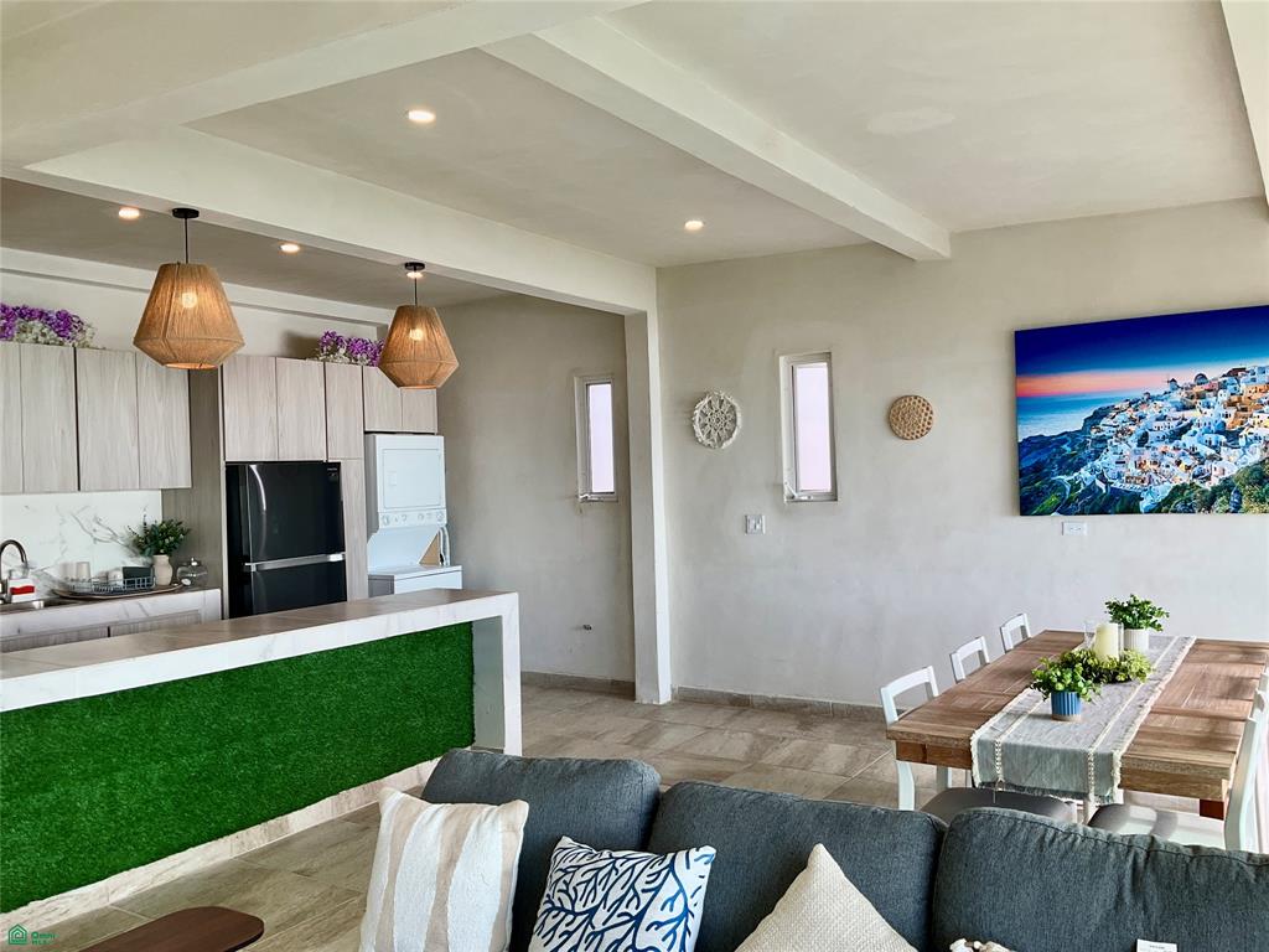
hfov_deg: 61.7
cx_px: 634
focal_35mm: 29
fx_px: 1063
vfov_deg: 48.2
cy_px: 476
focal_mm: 3
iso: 16
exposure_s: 1/125
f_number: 1.8
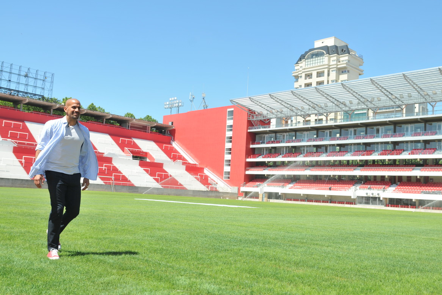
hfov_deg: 53.8
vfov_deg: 37.3
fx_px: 436
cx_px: 227
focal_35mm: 36
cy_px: 144
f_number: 5.6
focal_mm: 23
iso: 200
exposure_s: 1/500
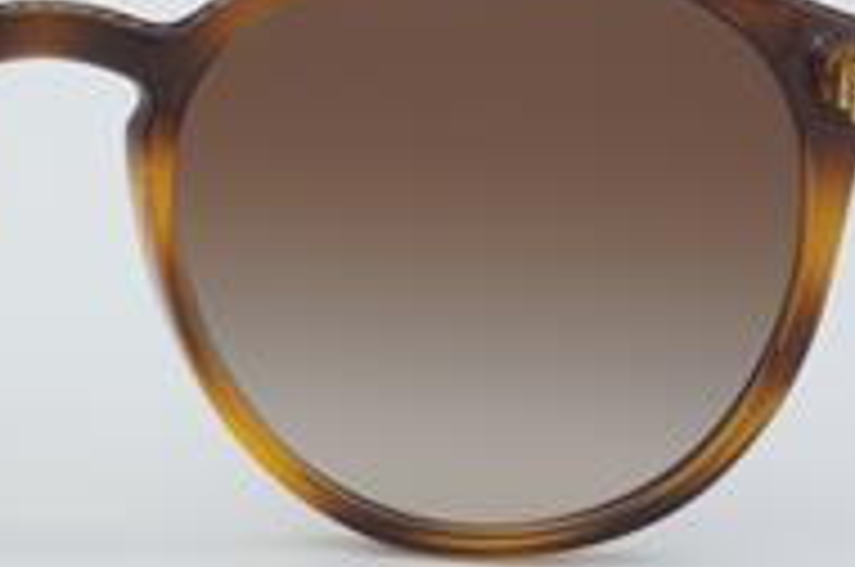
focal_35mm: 174
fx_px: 4127
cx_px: 54
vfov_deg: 7.9
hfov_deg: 11.7
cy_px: 194
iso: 100
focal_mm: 55
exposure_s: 1/4
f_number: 32
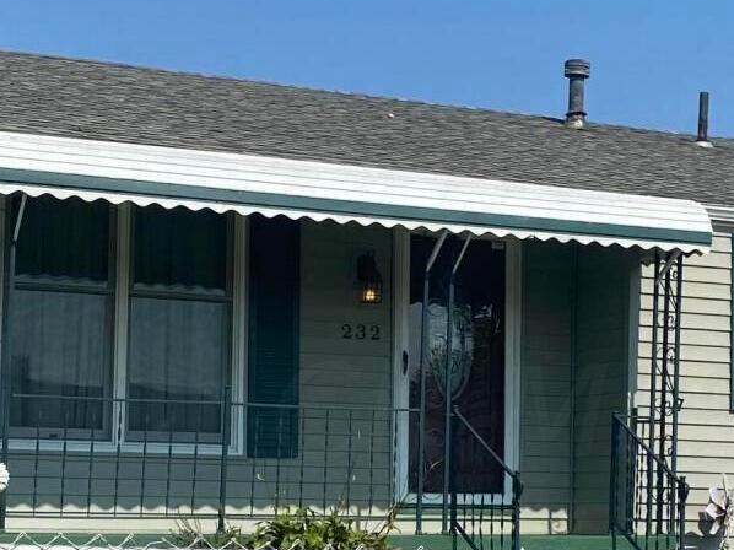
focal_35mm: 87
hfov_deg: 22.4
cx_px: 520
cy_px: 411
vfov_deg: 16.9
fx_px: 1844
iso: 32
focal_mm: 4.25
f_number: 1.8
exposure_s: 1/3984
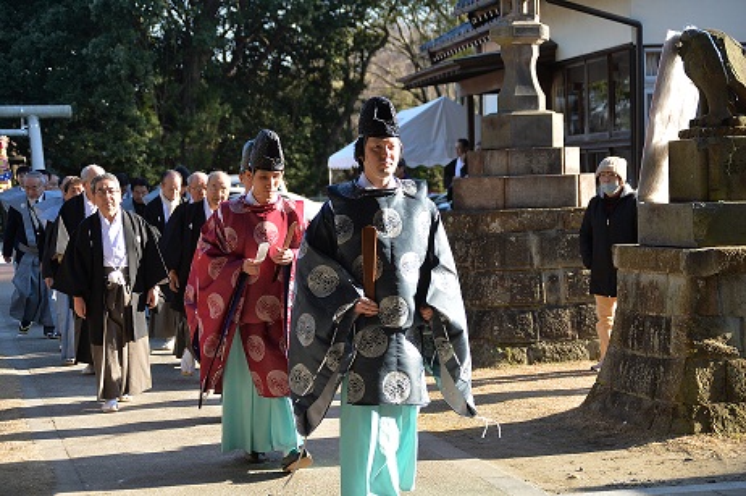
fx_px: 1656
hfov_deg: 25.4
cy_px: 248
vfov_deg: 17.0
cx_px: 373
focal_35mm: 80
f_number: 5.6
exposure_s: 1/500
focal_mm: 80
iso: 400
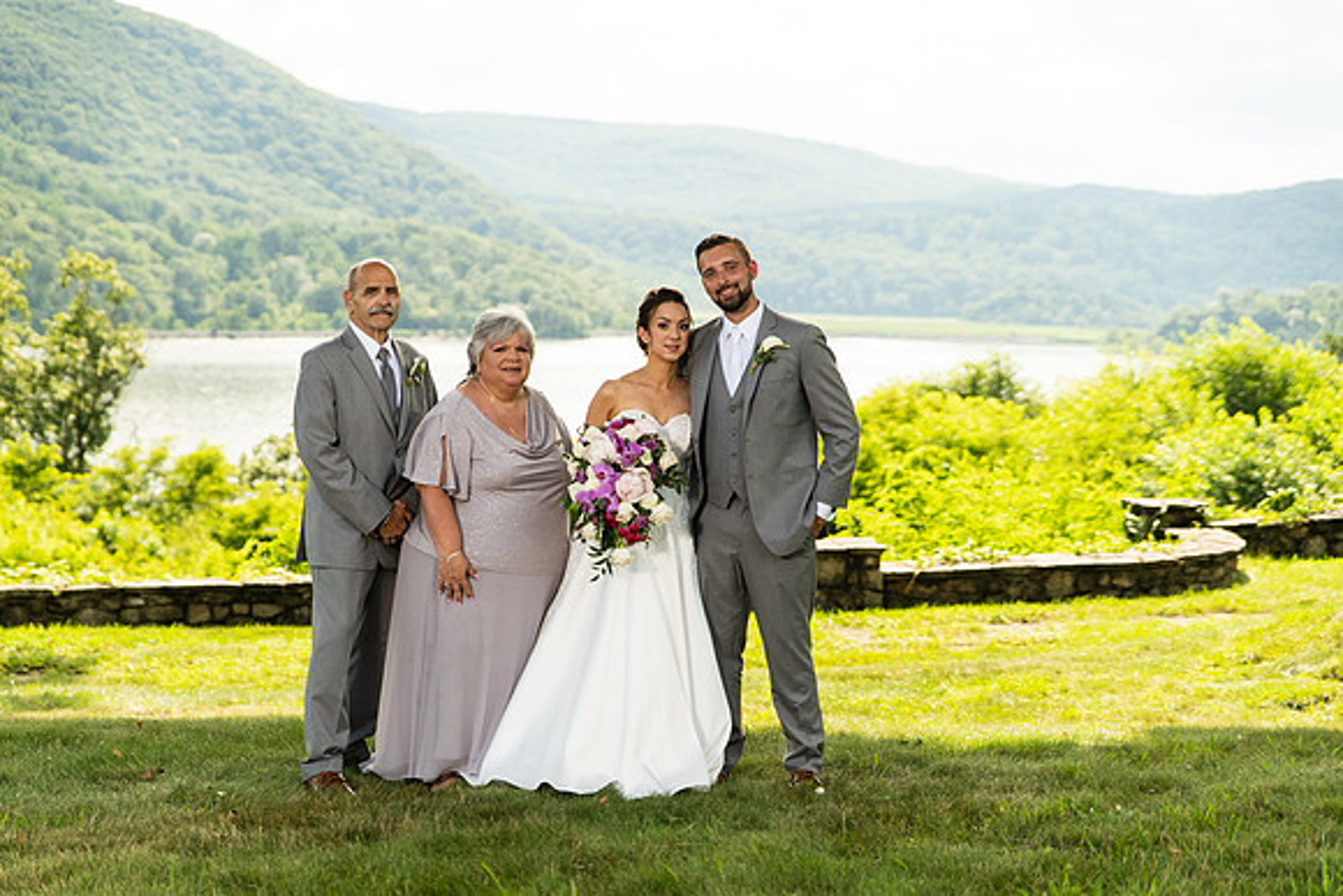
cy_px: 448
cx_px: 672
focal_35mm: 70
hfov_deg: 28.8
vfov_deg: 19.5
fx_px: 2612
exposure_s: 1/4000
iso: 1000
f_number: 2.8
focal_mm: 70
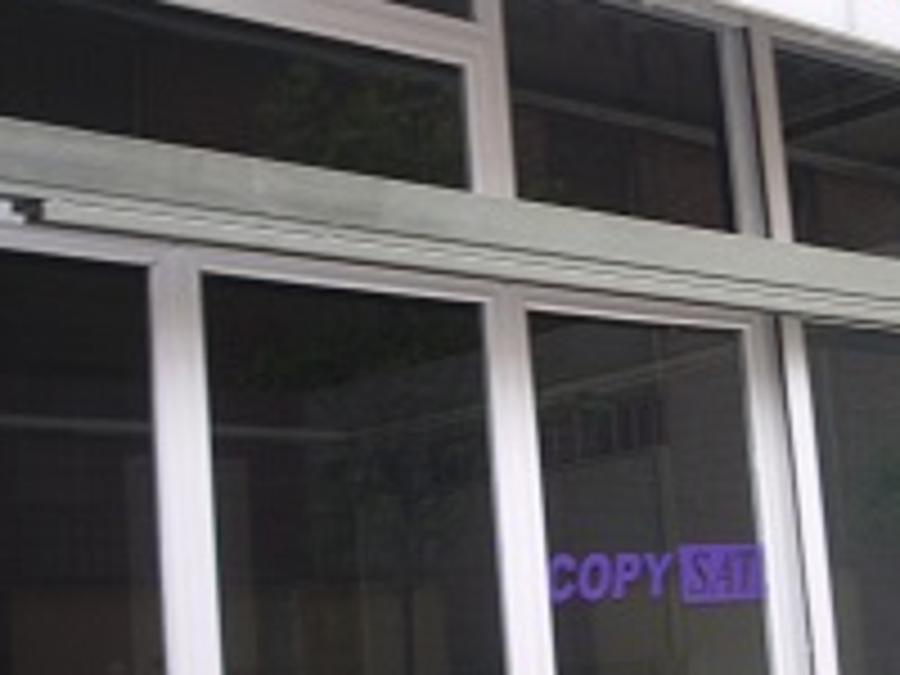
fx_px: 2002
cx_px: 616
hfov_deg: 25.2
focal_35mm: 77
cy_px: 252
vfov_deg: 19.1
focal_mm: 5.8
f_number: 2.6
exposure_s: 1/80
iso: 50
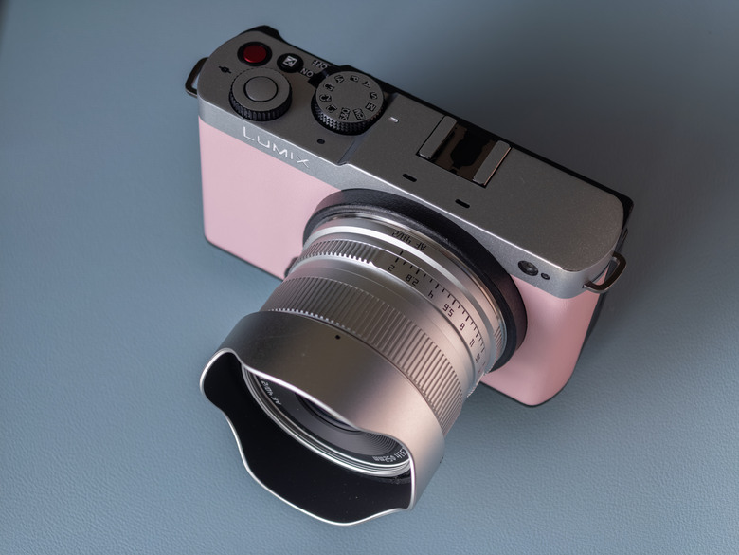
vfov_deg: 21.0
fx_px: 1494
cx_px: 370
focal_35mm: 70
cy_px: 278
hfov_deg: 27.8
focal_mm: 16.53
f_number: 2.1
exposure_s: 1/320
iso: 50
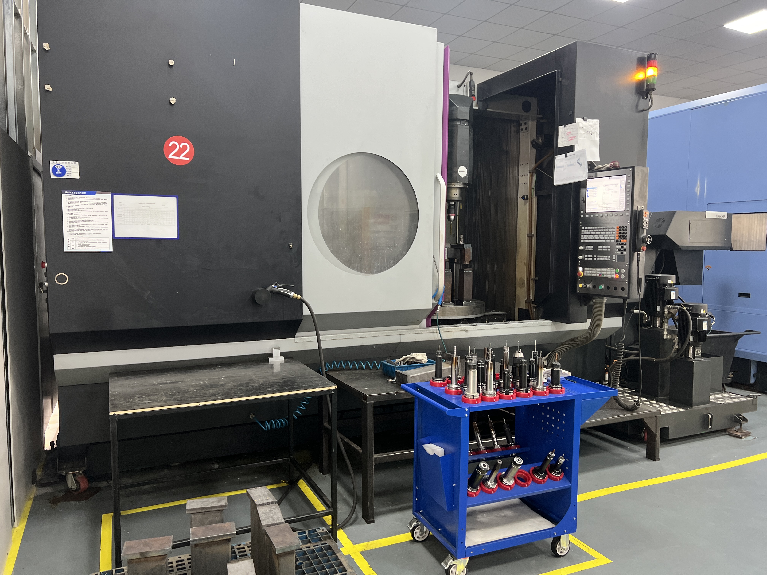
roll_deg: -1.8
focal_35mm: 26
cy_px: 288
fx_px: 576
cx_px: 384
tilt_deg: -3.0
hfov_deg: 67.3
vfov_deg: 53.1
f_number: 1.5
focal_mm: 5.7
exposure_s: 1/50
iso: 160
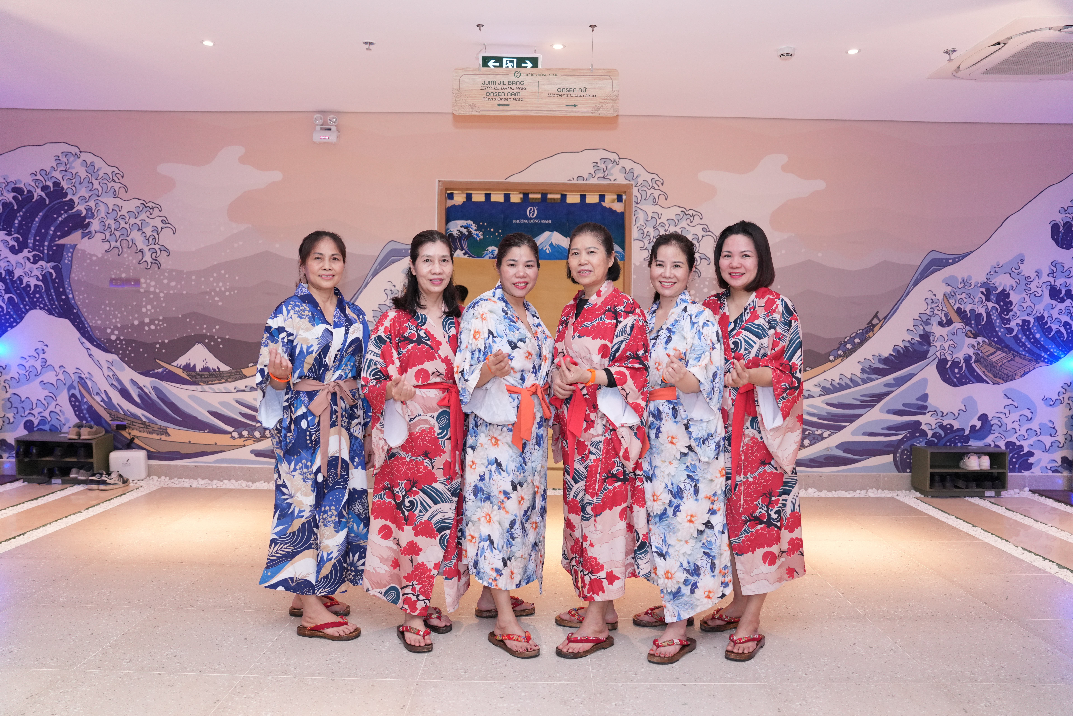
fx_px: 745
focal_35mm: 25
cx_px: 536
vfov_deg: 51.3
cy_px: 358
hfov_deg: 71.5
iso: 2000
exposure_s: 1/100
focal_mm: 25
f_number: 2.8
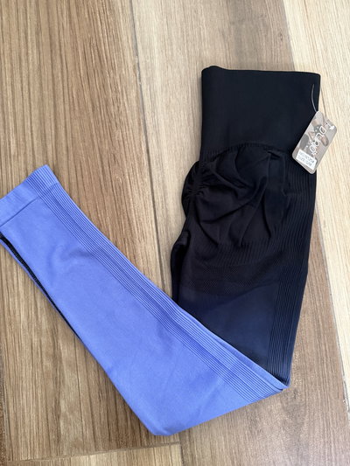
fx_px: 323
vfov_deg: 71.6
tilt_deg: -83.9
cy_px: 233
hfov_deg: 56.8
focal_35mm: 24
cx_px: 175
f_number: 1.78
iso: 800
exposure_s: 1/60
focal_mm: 6.76
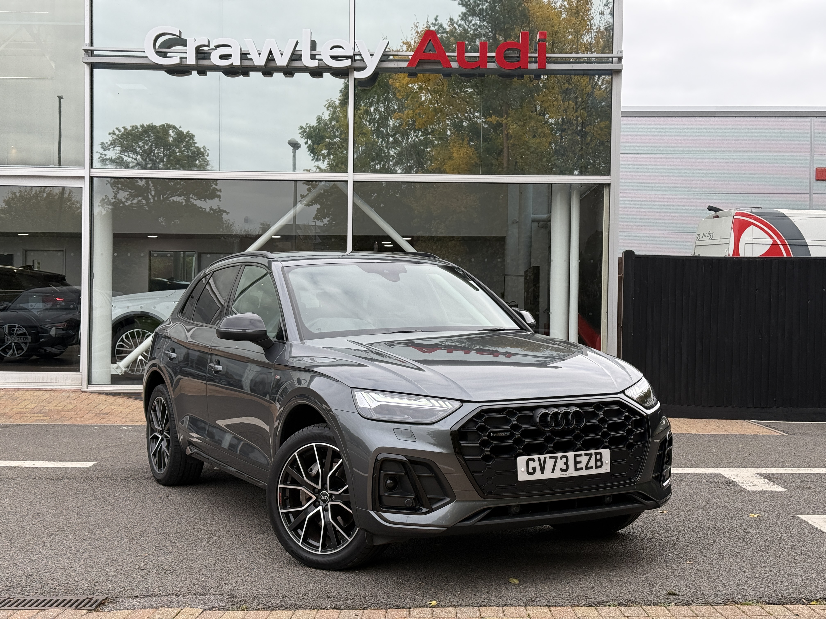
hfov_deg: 39.7
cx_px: 413
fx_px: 1145
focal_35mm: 48
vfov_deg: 30.3
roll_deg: +0.3
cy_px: 310
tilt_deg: +1.1
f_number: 1.78
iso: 80
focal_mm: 6.76
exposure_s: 1/962
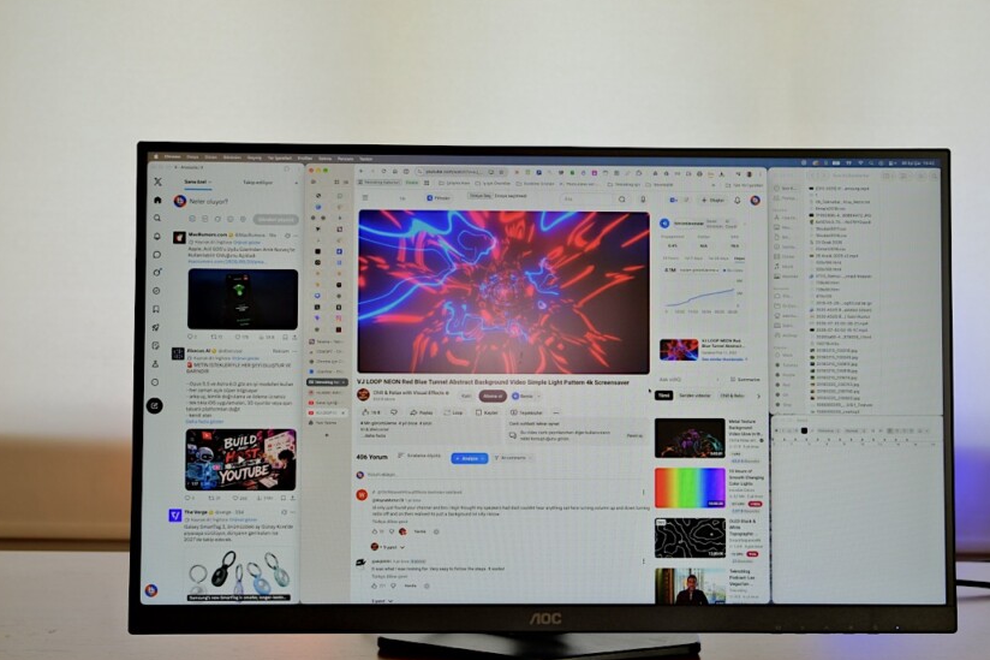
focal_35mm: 46
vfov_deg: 29.2
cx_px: 543
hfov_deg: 42.7
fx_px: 1265
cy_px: 363
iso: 320
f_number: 4.5
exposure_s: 1/70
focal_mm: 24.7
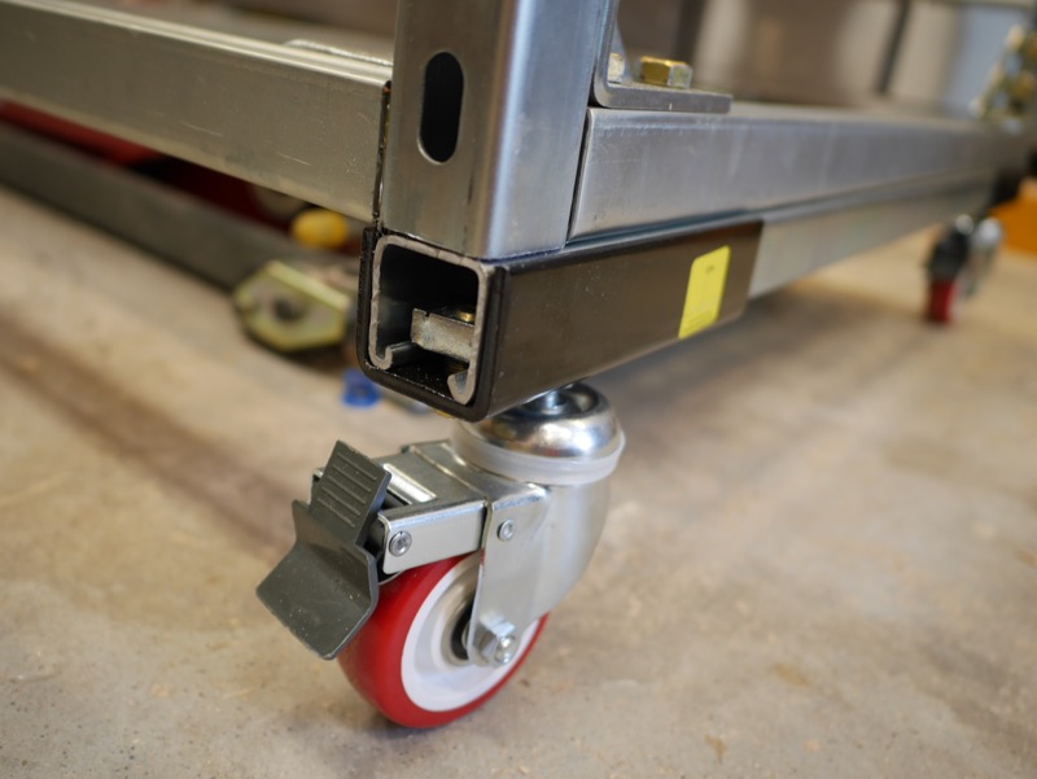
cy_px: 390
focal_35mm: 30
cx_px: 518
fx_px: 899
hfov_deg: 59.9
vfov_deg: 46.8
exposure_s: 1/60
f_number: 1.7
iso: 200
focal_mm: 15
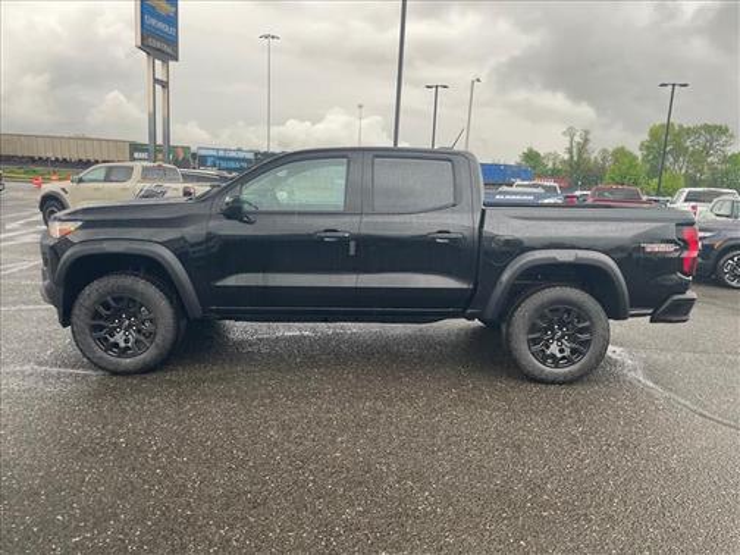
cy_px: 278
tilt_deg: -8.8
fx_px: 556
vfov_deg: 53.1
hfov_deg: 67.3
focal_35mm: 26
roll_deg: -2.8
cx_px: 370
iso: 40
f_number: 1.6
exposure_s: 1/121
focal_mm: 4.2
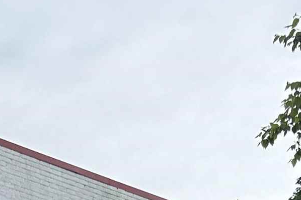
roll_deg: -2.0
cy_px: 414
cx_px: 3
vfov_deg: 9.2
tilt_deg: +6.5
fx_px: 1162
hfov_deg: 14.5
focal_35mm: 139
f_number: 1.5
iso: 50
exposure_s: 1/2083
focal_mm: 5.7
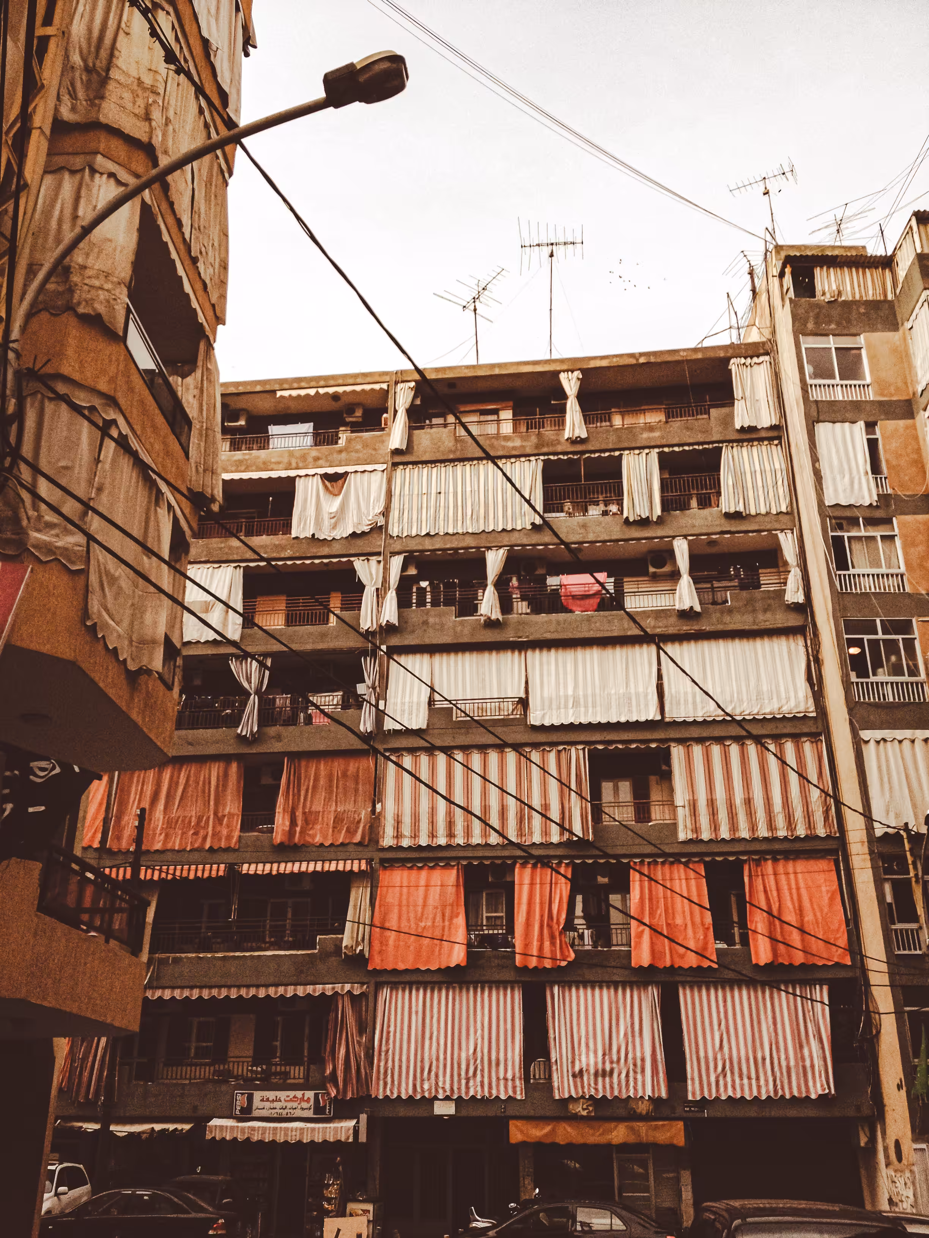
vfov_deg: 52.6
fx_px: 1252
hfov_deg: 40.7
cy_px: 619
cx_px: 464
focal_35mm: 35
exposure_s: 1/440
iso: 50
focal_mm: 4.28
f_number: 2.4
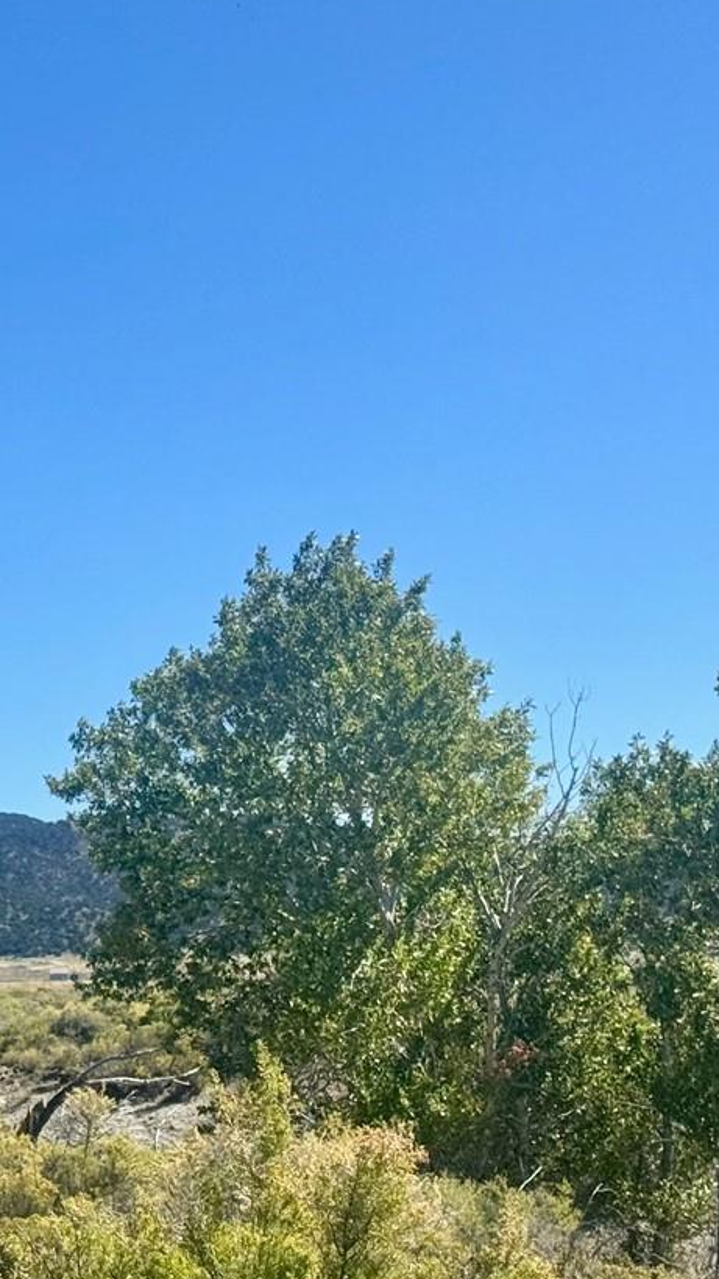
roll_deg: +1.4
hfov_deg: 11.4
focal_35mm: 102
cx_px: -324
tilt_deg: +2.0
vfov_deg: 20.8
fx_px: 3459
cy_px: 914
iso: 64
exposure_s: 1/4975
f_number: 1.78
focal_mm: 6.76
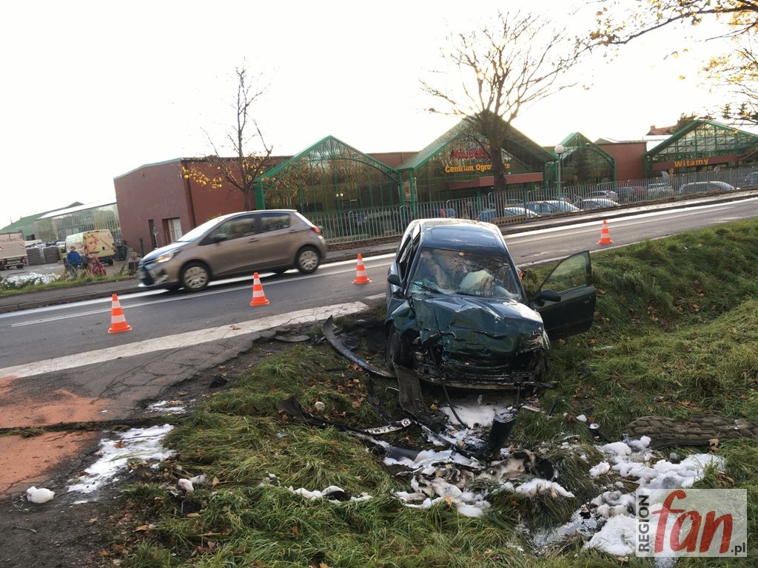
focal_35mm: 29
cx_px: 379
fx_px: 635
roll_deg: +5.3
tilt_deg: -7.3
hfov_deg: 61.7
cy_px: 284
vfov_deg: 48.2
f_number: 2.2
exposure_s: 1/100
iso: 25
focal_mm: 4.15
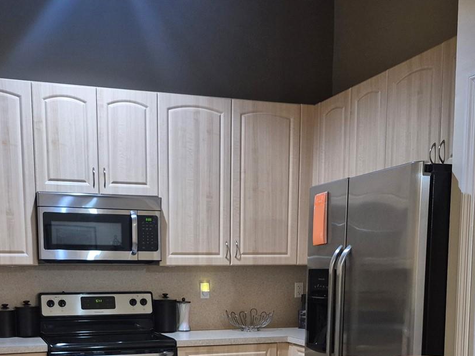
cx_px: 201
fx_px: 617
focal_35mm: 45
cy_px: 345
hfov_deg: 42.0
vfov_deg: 30.2
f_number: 1.8
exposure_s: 1/60
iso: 800
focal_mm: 5.4
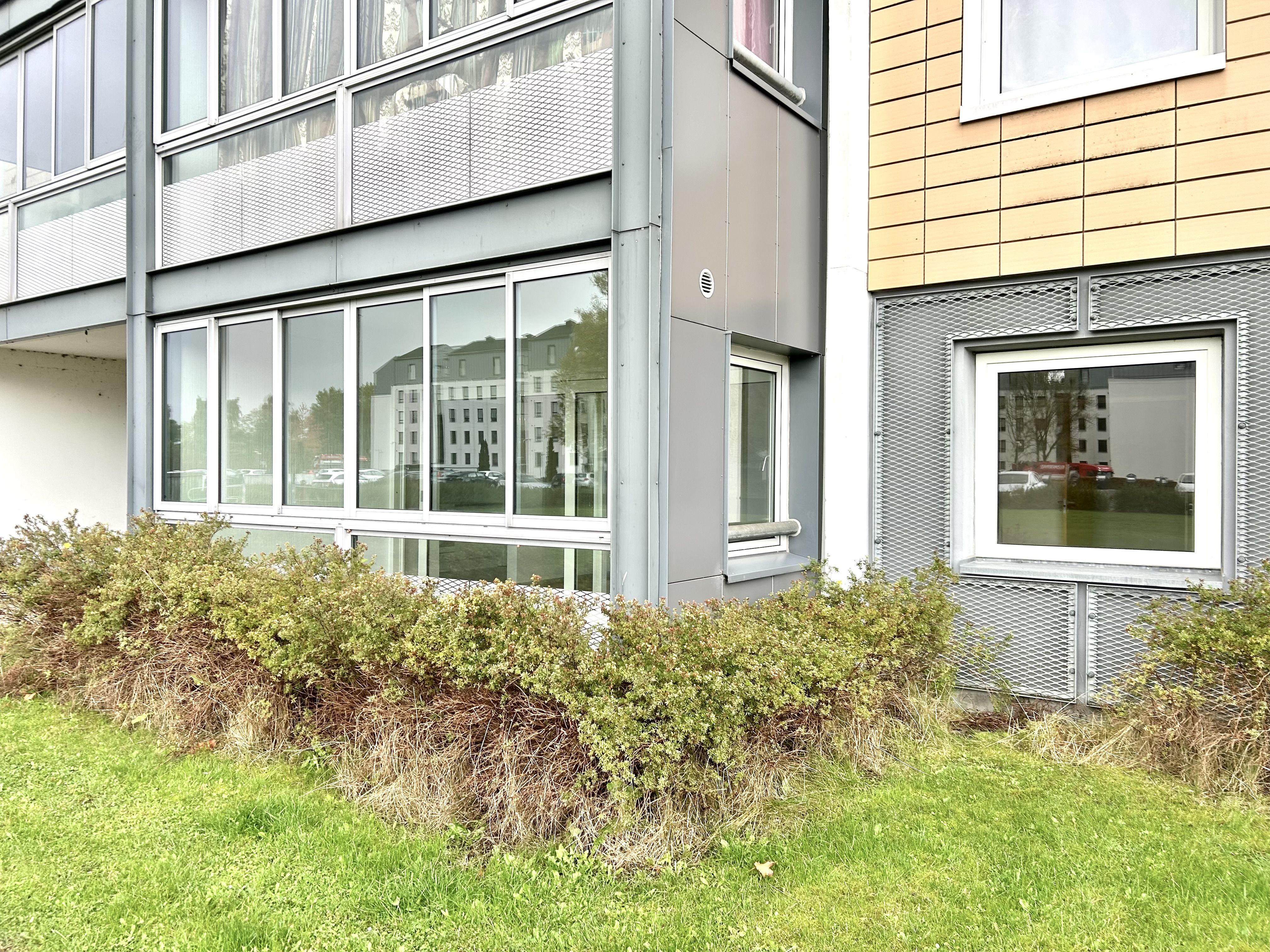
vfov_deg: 53.1
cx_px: 635
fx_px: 954
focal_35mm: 26
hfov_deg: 67.3
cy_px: 476
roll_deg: +0.0
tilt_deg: +1.4
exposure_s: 1/121
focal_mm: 5.7
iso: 40
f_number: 1.5
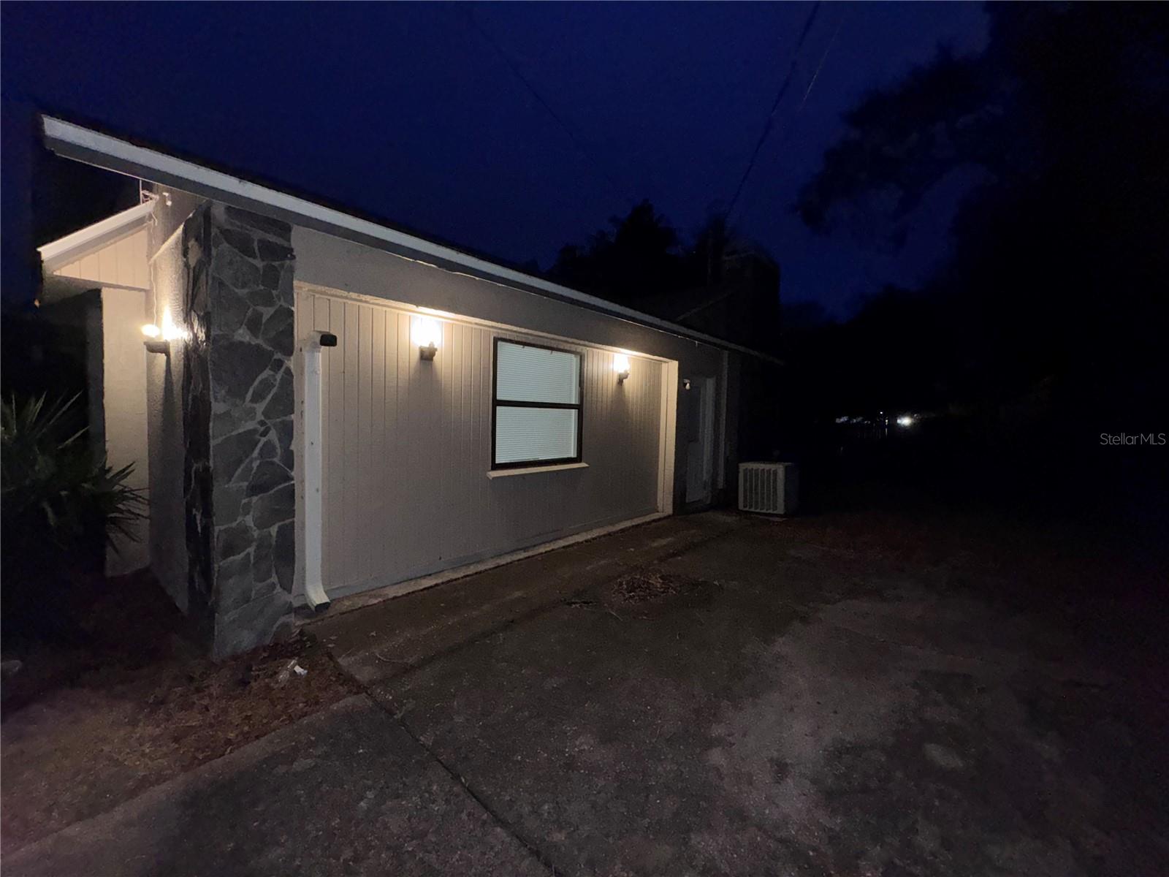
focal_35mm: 14
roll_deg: -1.3
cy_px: 438
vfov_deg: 85.7
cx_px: 584
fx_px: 473
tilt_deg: -2.4
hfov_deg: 102.1
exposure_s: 1/40
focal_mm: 2.22
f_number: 2.2
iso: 200
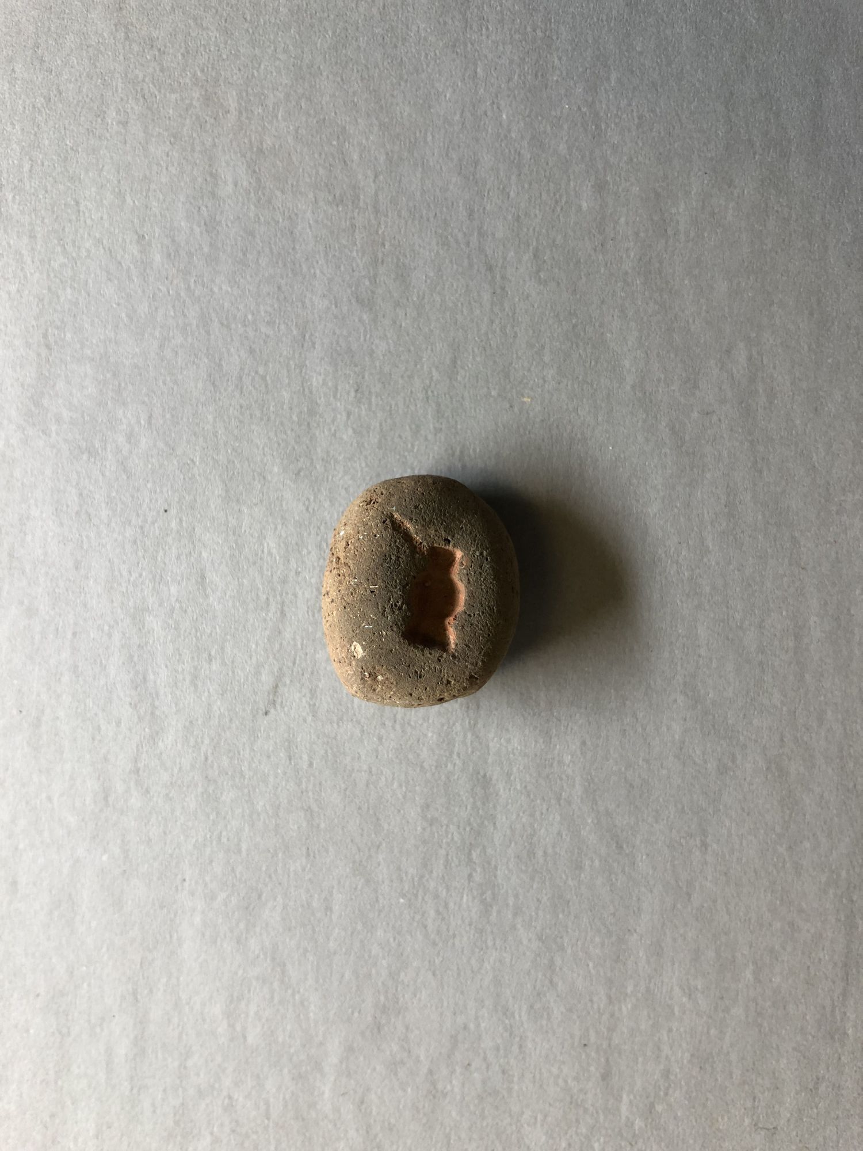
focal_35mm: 28
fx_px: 931
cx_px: 432
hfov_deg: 49.7
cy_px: 576
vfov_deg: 63.4
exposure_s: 1/30
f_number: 1.8
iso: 40
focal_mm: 3.99
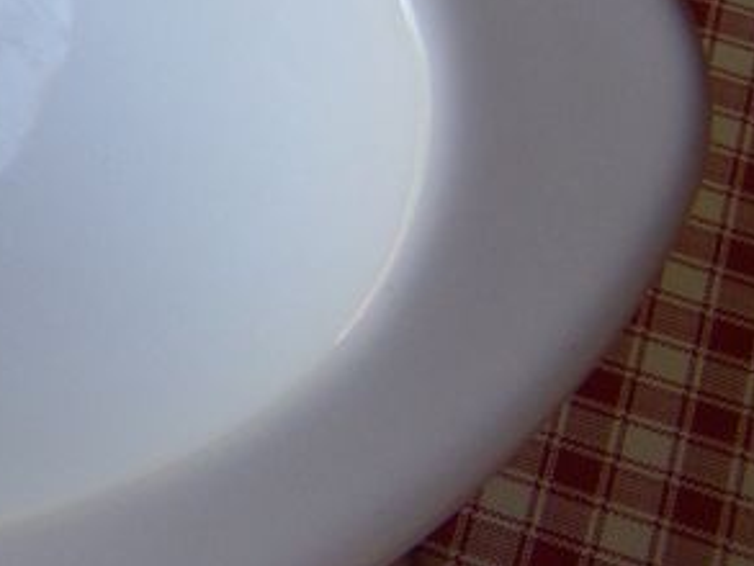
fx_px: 2680
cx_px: -522
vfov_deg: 11.9
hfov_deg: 14.4
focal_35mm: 123
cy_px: -44
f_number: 2.8
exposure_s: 1/60
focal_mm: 5.85
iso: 64
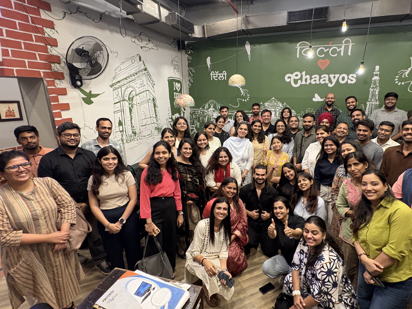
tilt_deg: -14.8
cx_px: 232
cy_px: 152
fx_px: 226
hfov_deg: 84.3
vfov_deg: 68.7
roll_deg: +0.3
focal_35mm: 19
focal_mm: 2.22
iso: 640
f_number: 2.2
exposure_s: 1/50
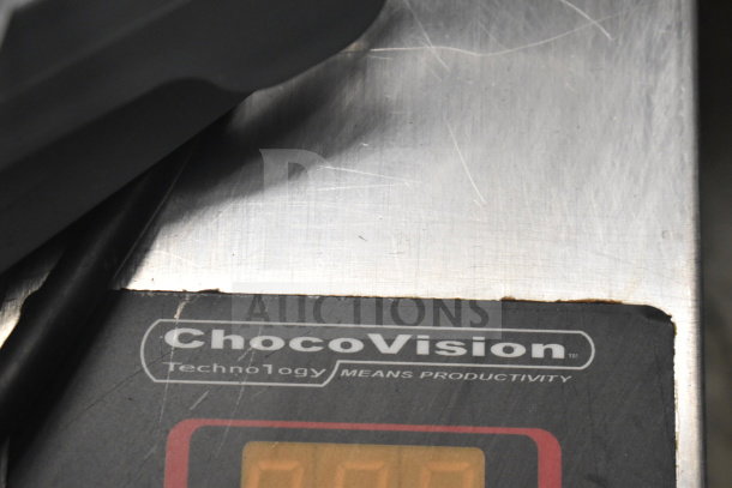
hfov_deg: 24.6
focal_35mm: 82
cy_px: 244
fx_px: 1678
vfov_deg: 16.6
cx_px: 366
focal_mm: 55
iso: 4000
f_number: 5.6
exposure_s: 1/100
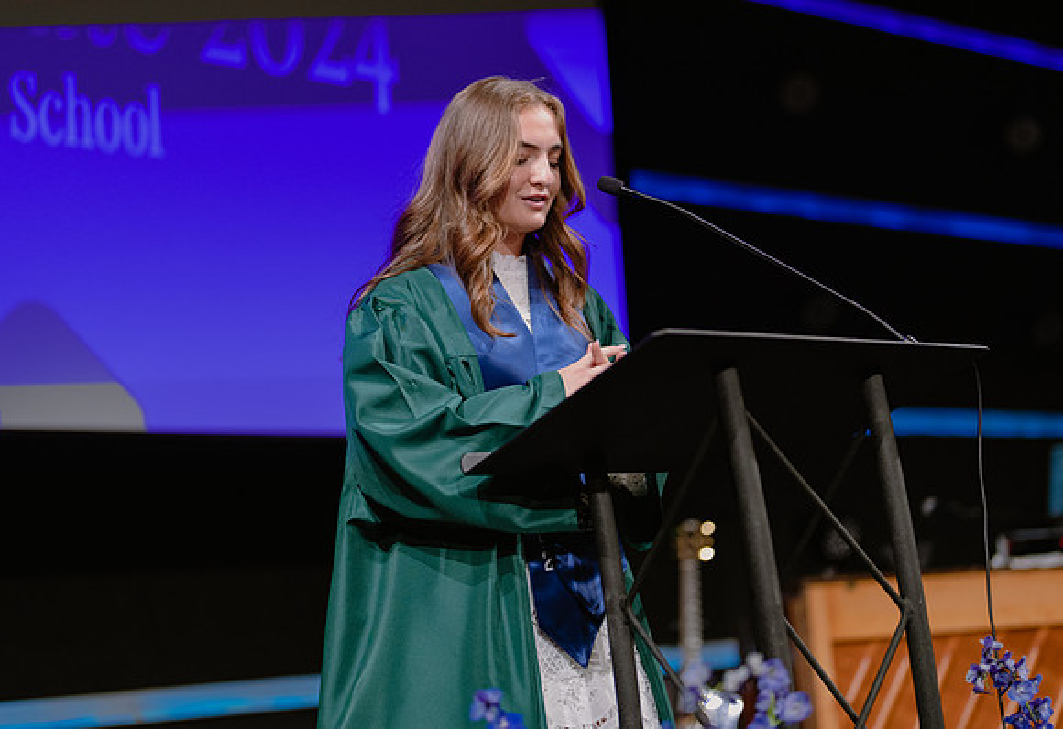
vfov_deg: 22.6
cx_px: 515
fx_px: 1820
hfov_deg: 32.6
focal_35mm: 61
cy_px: 308
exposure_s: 1/640
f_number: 1.2
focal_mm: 50
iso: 1250
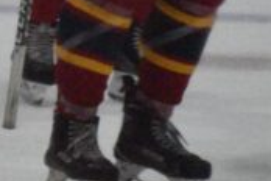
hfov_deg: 1.7
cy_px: -254
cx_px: -212
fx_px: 9289
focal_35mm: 1234
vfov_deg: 1.1
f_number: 11
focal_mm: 140
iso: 10000
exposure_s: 1/400
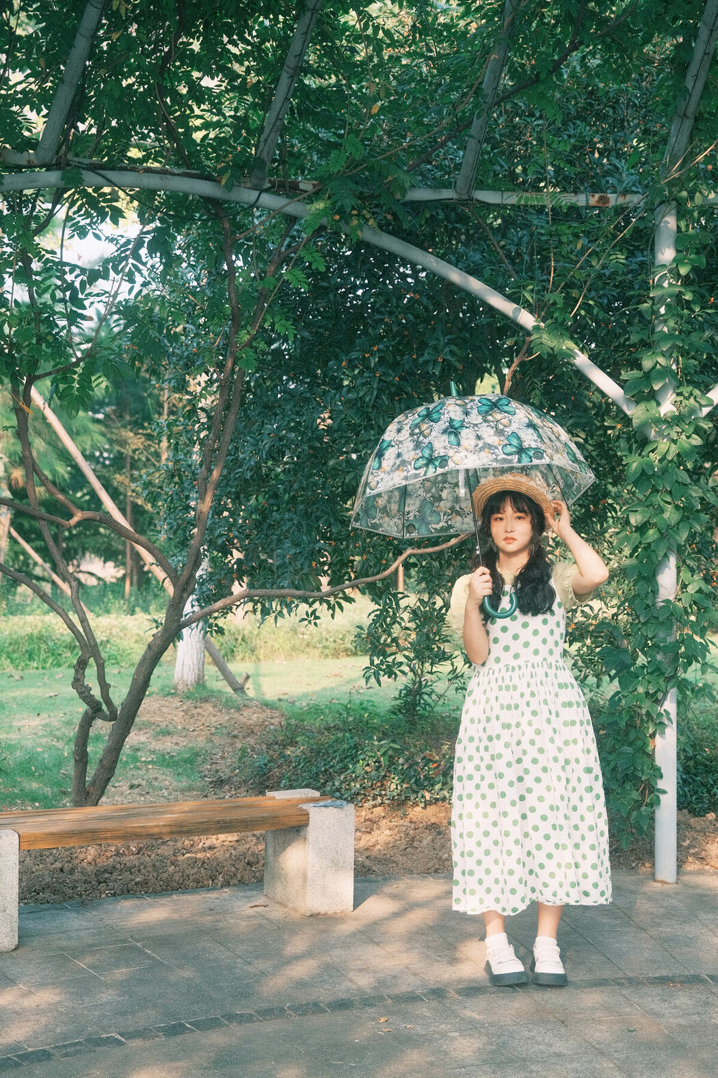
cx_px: 359
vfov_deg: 37.5
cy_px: 539
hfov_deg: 25.5
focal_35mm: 53
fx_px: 1585
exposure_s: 1/1000
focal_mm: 35.3
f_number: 2.8
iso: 640
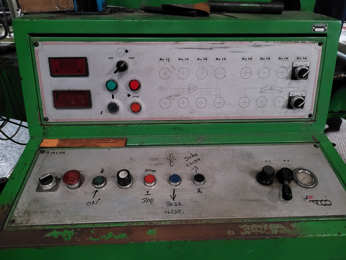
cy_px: 130
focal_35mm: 26
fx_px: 260
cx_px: 173
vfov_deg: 53.1
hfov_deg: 67.3
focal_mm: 5.4
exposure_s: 1/24
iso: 1000
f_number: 1.8
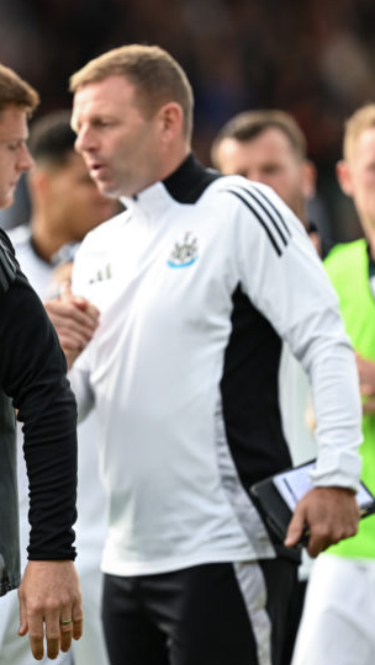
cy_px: 274
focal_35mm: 794
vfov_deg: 2.7
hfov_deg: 1.5
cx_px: -165
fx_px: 14027
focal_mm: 400
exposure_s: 1/1600
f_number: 4
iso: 500
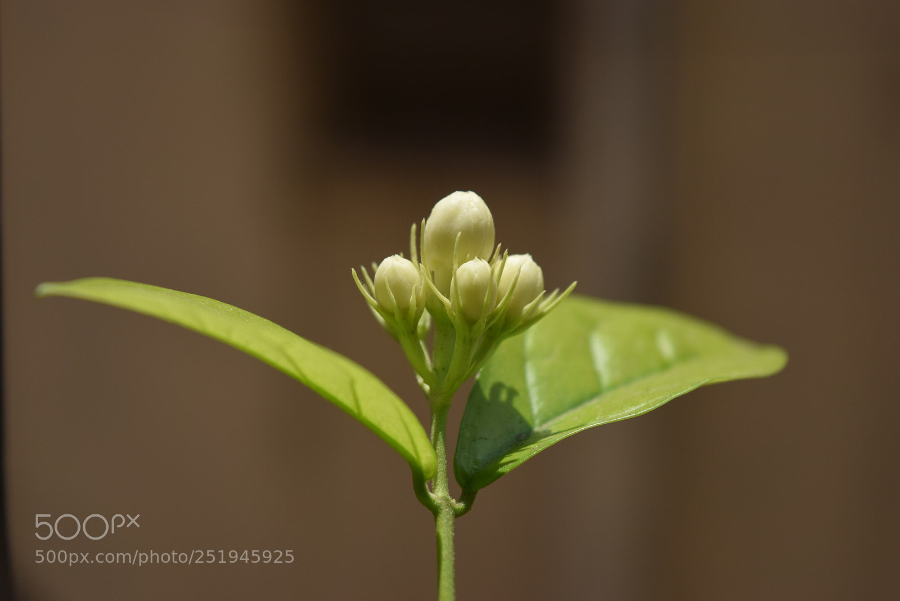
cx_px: 450
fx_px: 2063
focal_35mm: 82
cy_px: 300
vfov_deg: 16.6
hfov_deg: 24.6
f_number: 5.6
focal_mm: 55
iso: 200
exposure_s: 1/1000
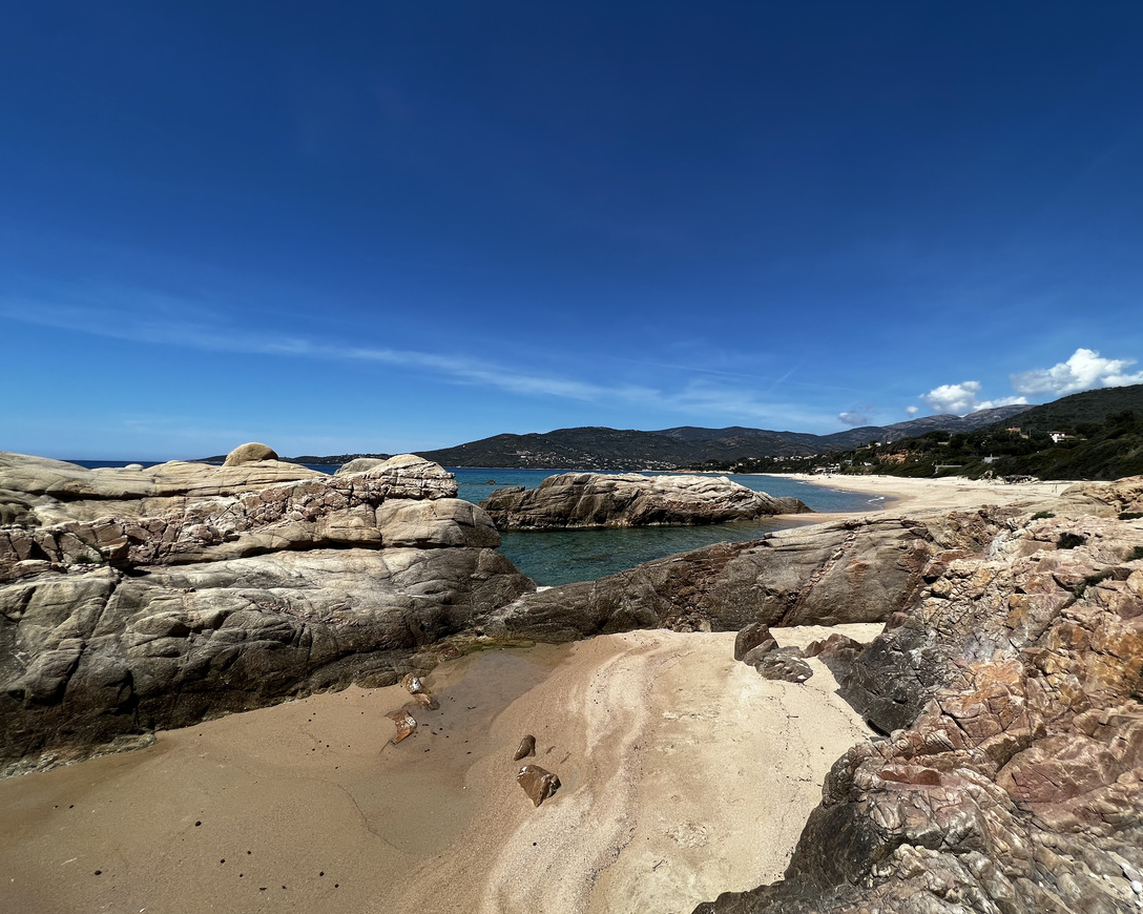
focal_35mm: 14
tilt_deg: +0.4
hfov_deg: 100.6
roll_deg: -1.0
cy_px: 466
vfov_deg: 88.0
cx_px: 608
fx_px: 474
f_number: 1.8
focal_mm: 1.57
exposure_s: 1/2370
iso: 32
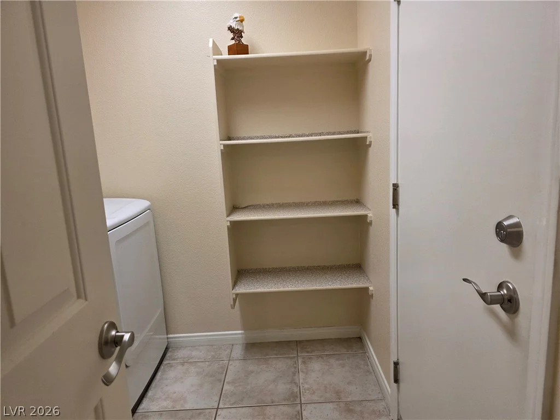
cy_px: 210
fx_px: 372
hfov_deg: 73.9
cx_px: 280
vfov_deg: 58.9
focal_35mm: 23
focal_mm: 6.3
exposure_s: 1/120
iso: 200
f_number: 1.7
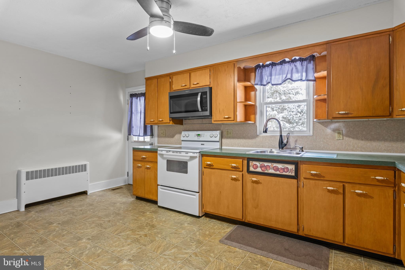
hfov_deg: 86.9
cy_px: 135
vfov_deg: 64.5
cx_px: 202
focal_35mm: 19
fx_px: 214
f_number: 7.1
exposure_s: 1/4
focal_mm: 19
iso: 400
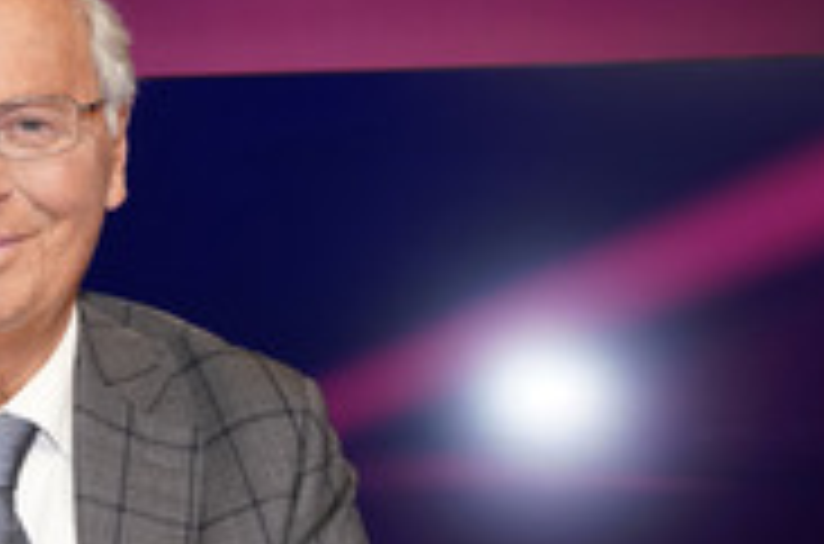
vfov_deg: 15.9
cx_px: -2
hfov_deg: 23.2
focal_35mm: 84
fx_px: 1918
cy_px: 504
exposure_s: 1/125
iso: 2000
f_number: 5.6
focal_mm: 34
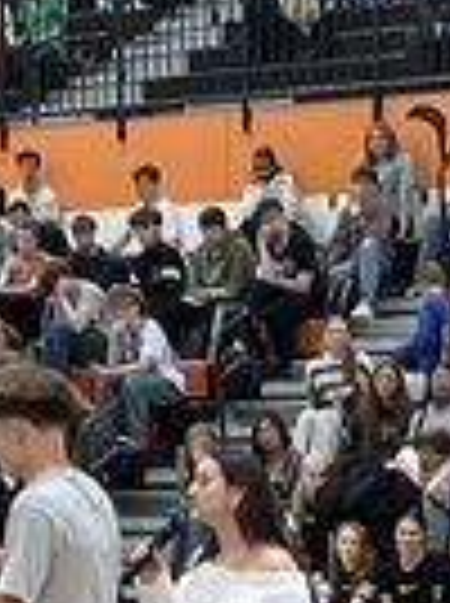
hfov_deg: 6.7
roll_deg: -1.1
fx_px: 3860
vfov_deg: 8.7
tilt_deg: -6.8
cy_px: 882
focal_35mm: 222
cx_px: 50
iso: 64
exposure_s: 1/50
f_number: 1.8
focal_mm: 3
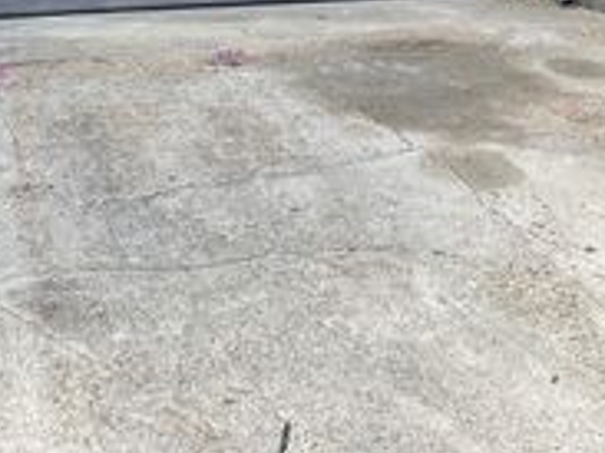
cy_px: -164
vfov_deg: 18.9
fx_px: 1240
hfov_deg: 27.2
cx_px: 192
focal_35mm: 71
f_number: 1.6
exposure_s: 1/590
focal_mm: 4.2
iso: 32
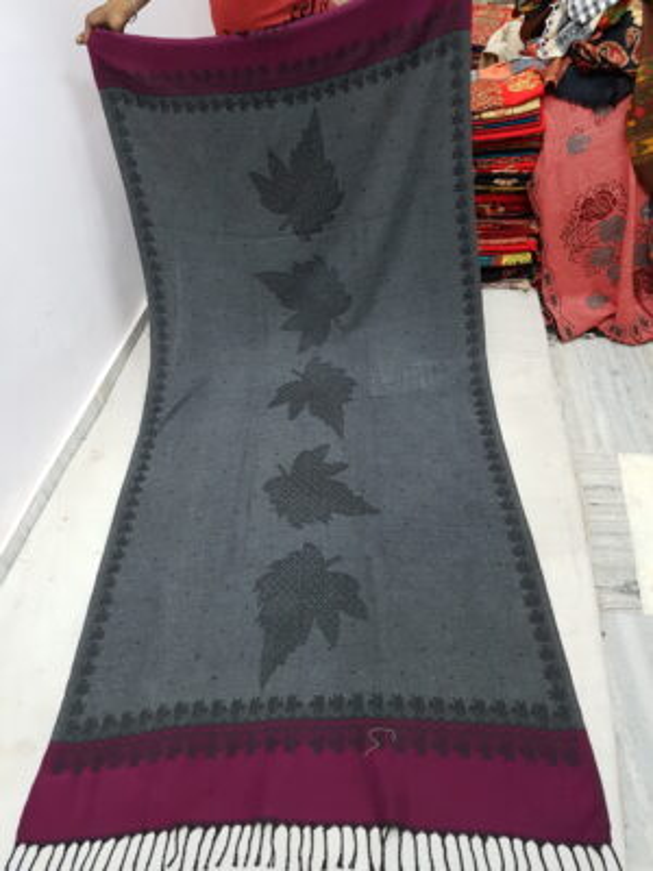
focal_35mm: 26
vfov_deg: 67.3
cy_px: 436
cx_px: 326
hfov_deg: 53.1
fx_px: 654
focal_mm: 4.2
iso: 200
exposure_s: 1/25
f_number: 1.7
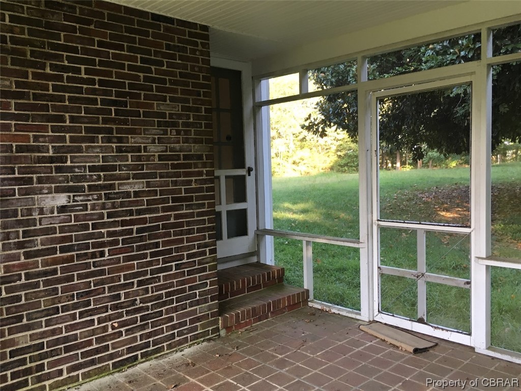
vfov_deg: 48.2
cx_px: 260
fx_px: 436
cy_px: 196
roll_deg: +1.4
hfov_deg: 61.7
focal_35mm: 29
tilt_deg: -4.0
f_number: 2.2
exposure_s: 1/30
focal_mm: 4.15
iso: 25
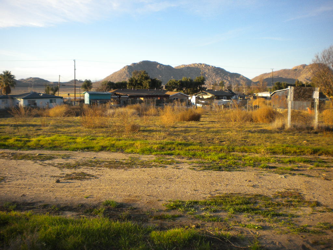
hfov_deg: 52.6
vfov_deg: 40.7
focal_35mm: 35
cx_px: 166
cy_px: 125
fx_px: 337
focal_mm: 6.3
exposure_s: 1/308
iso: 113
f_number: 4.6
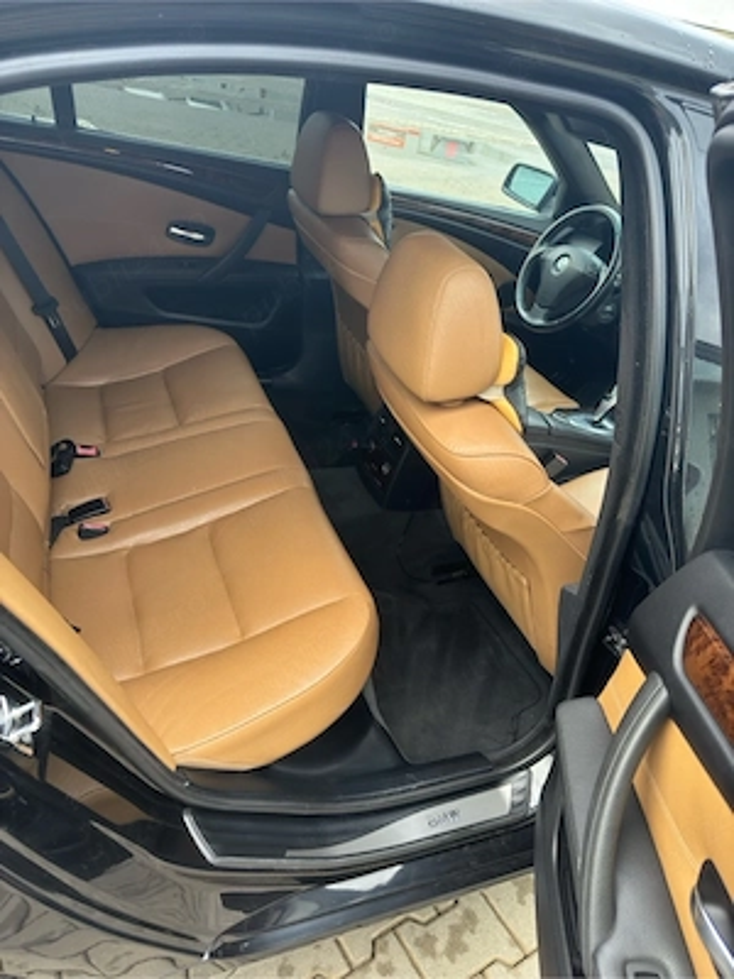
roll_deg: -12.5
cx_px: 367
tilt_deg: -33.1
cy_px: 490
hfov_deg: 56.8
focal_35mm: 24
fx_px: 679
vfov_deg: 71.6
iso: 125
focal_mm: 6.76
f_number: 1.78
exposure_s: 1/65
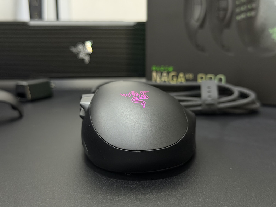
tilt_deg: -11.5
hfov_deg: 39.7
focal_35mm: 48
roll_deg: +0.5
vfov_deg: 30.3
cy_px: 104
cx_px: 138
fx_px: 383
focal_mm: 6.76
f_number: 1.78
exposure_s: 1/40
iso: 400
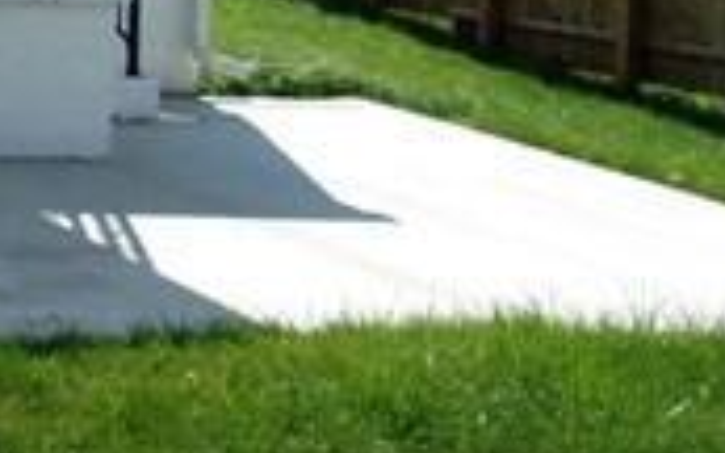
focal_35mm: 106
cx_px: -511
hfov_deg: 16.8
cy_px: -126
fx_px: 2094
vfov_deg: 12.0
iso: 200
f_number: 10.4
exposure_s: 1/240
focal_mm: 4.9
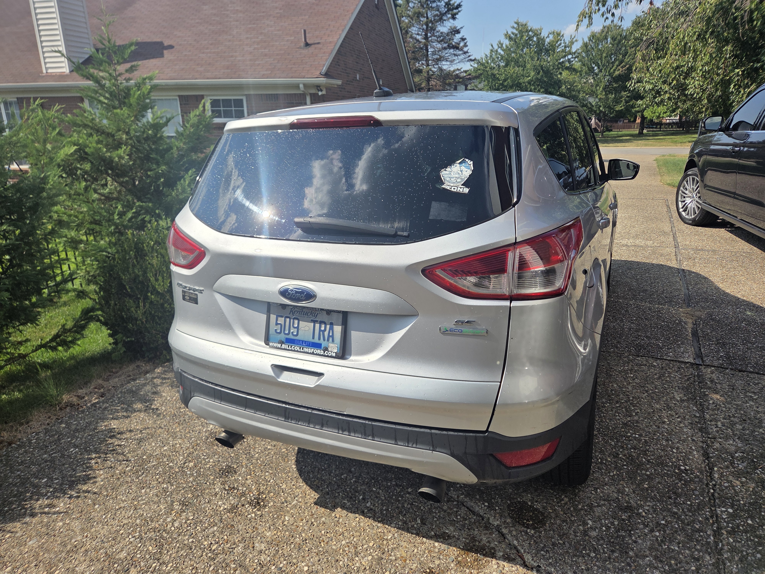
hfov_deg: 73.9
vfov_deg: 58.9
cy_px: 287
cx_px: 382
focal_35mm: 23
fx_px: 508
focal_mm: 5.4
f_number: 1.8
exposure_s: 1/7599
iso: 80
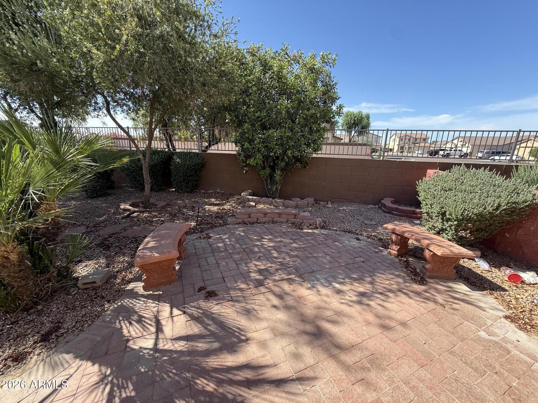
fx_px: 218
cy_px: 202
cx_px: 269
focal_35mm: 14
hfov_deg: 102.1
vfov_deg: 85.7
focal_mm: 2.22
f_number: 2.2
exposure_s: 1/368
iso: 64
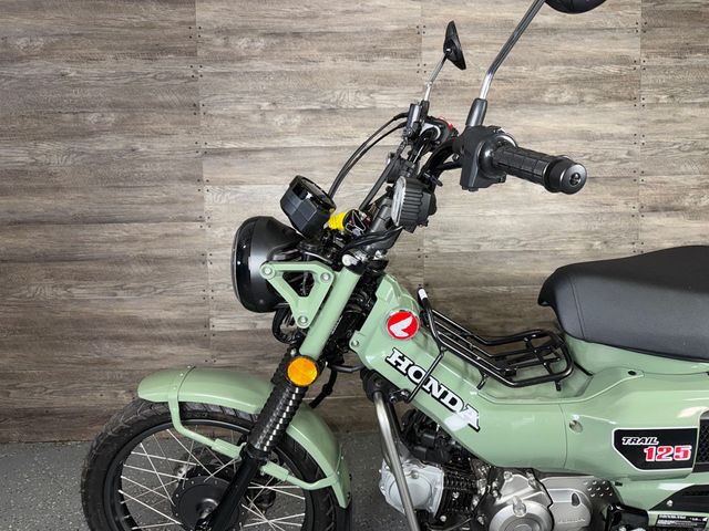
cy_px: 266
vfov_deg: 56.8
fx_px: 492
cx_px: 354
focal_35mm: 24
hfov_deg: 71.6
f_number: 1.78
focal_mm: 6.76
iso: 50
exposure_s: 1/30
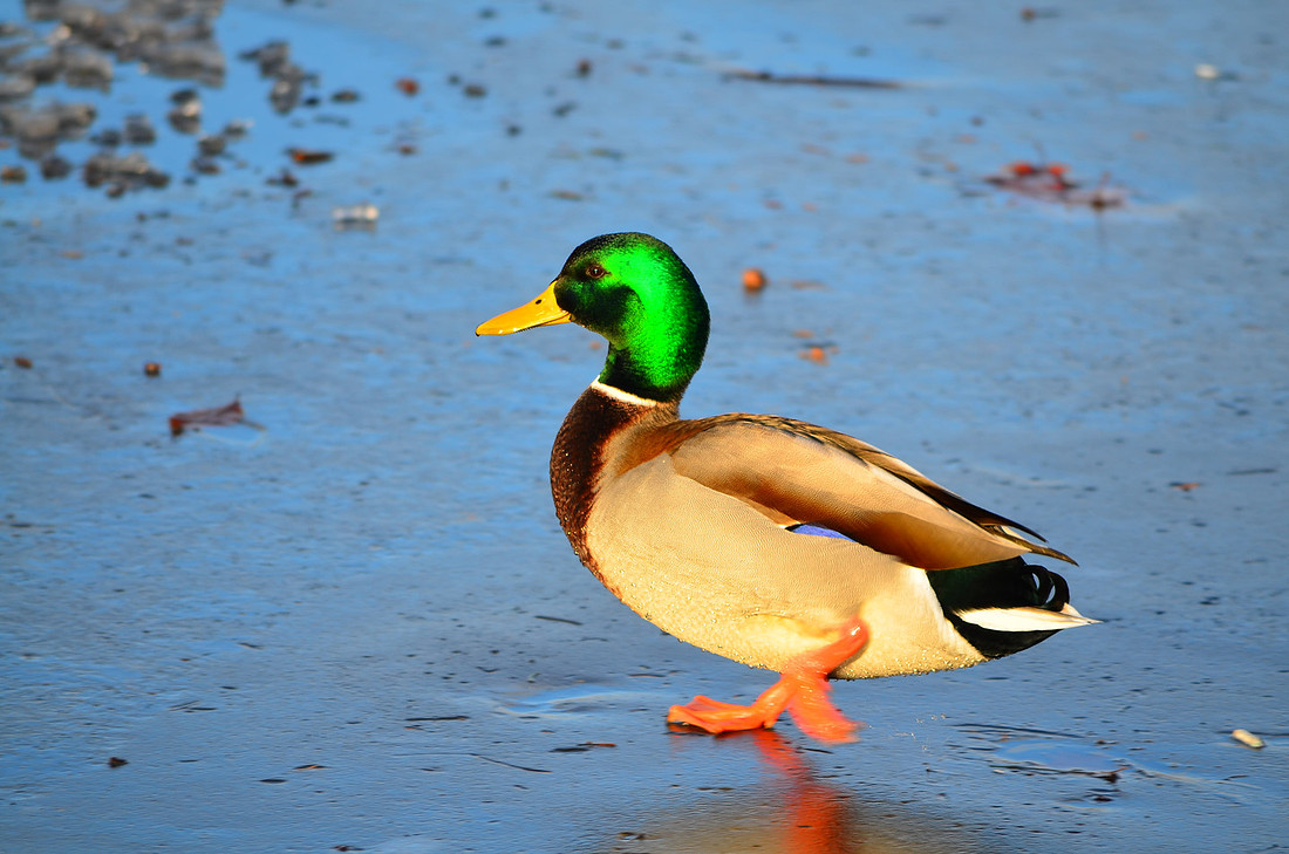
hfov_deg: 4.6
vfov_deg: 3.0
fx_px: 16082
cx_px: 644
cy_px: 427
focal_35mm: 450
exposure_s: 1/160
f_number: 6.3
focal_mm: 300
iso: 100
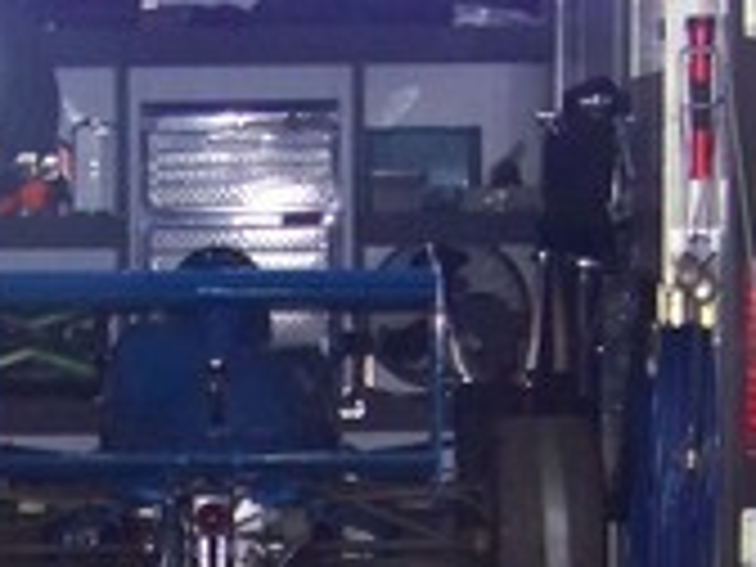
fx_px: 3276
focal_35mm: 150
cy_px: 821
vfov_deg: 9.6
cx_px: 220
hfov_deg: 13.1
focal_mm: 5.85
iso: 325
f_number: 2.8
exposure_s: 1/30
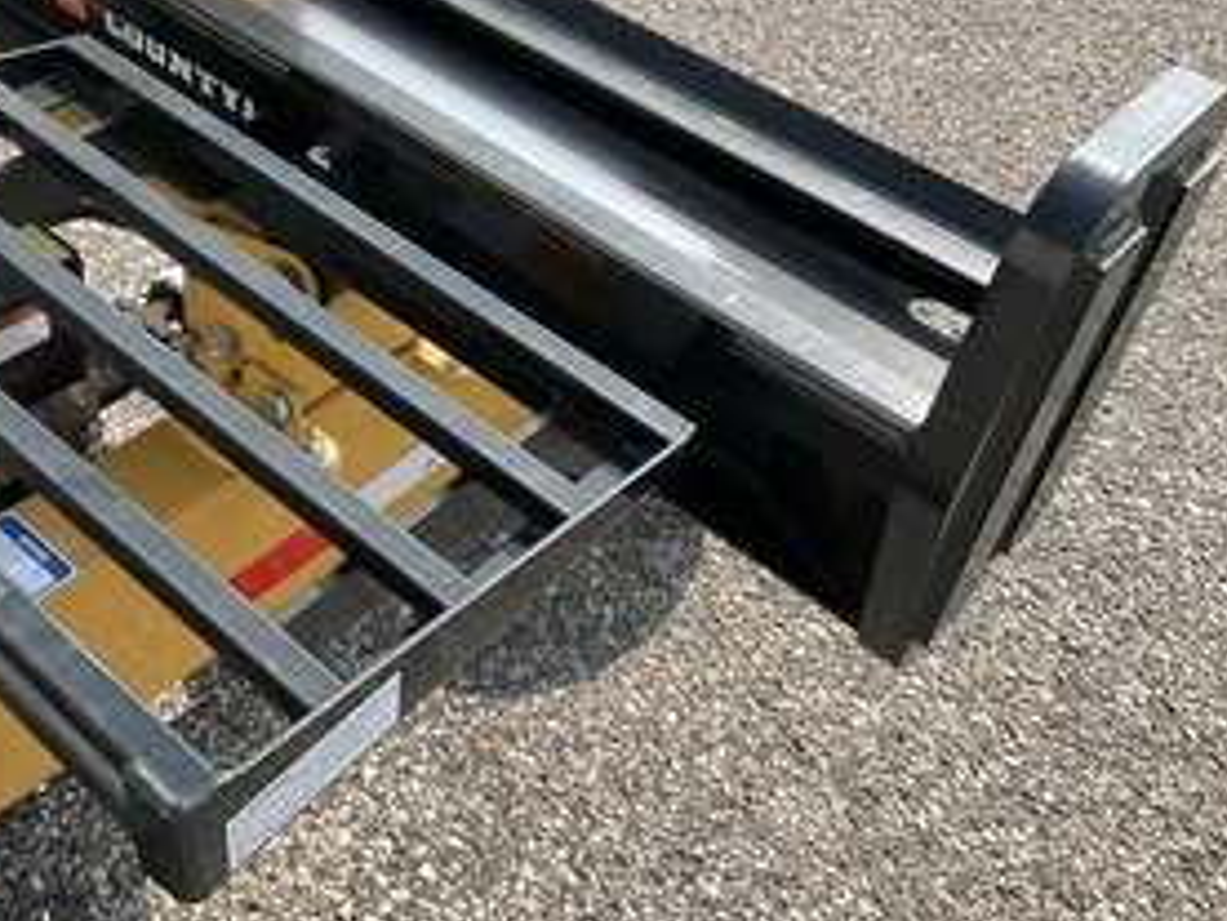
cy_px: 351
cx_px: 467
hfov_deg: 44.5
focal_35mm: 42
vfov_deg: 34.2
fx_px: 1489
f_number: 1.8
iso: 25
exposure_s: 1/978
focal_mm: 3
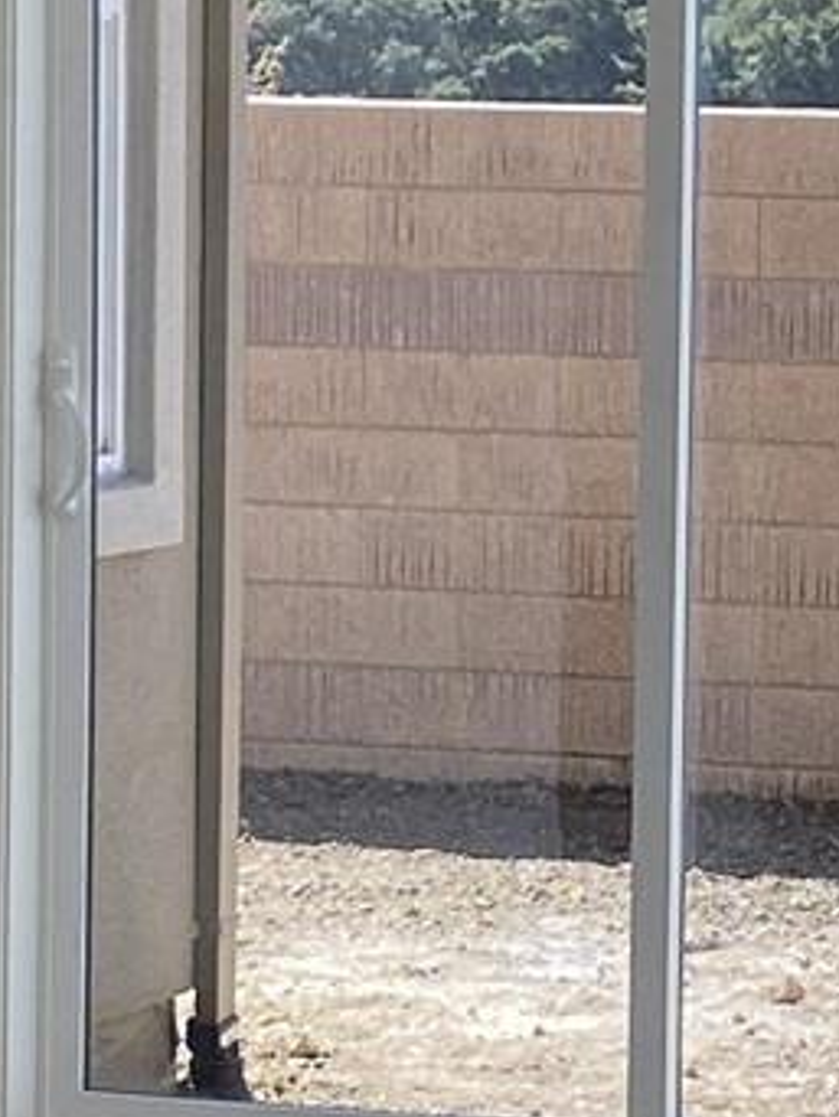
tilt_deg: -1.6
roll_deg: -1.5
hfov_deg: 8.4
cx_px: 963
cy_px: 516
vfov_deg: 11.3
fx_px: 5648
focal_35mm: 175
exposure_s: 1/421
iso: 32
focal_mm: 4.25
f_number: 1.8
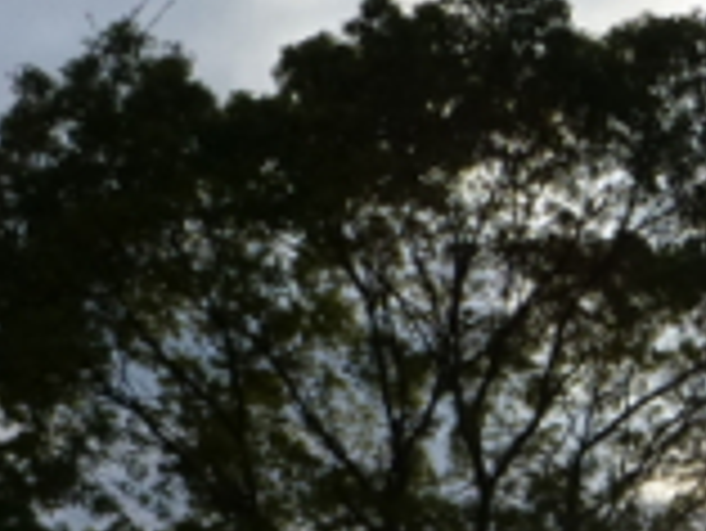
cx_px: 706
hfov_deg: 22.4
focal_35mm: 84
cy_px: 637
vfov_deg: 16.8
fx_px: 1715
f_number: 4
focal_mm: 4.3
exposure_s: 1/500
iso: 160
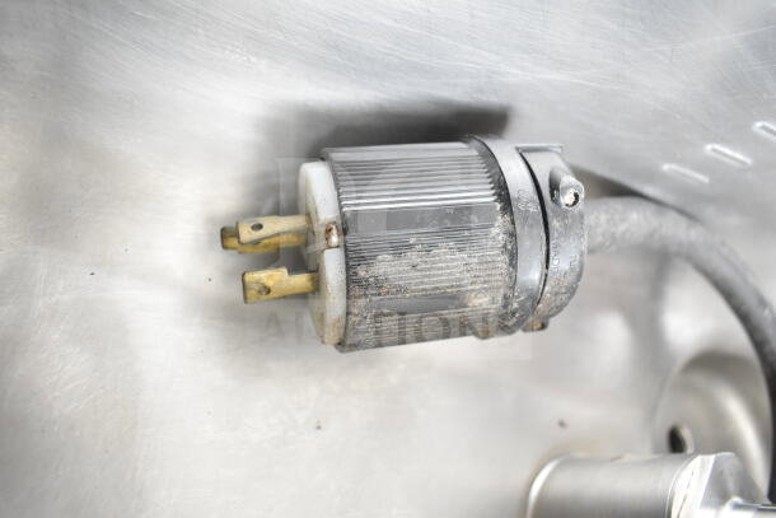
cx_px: 388
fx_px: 582
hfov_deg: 67.4
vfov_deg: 48.0
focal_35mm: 27
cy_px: 259
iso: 1600
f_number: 4
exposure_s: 1/60
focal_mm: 18
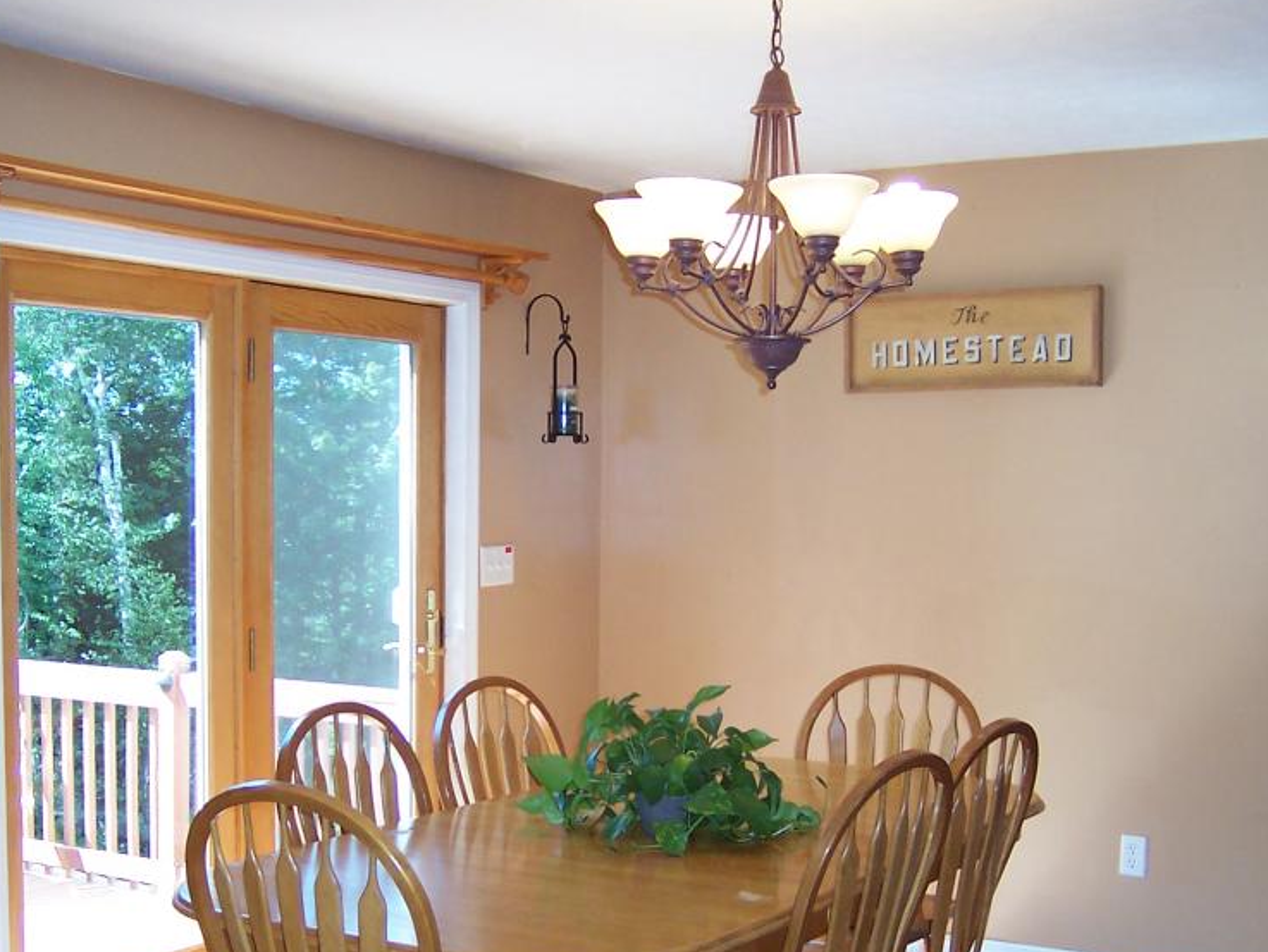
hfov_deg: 38.2
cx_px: 587
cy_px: 637
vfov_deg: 28.9
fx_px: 1832
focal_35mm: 50
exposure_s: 1/90
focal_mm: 5.6
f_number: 2.8
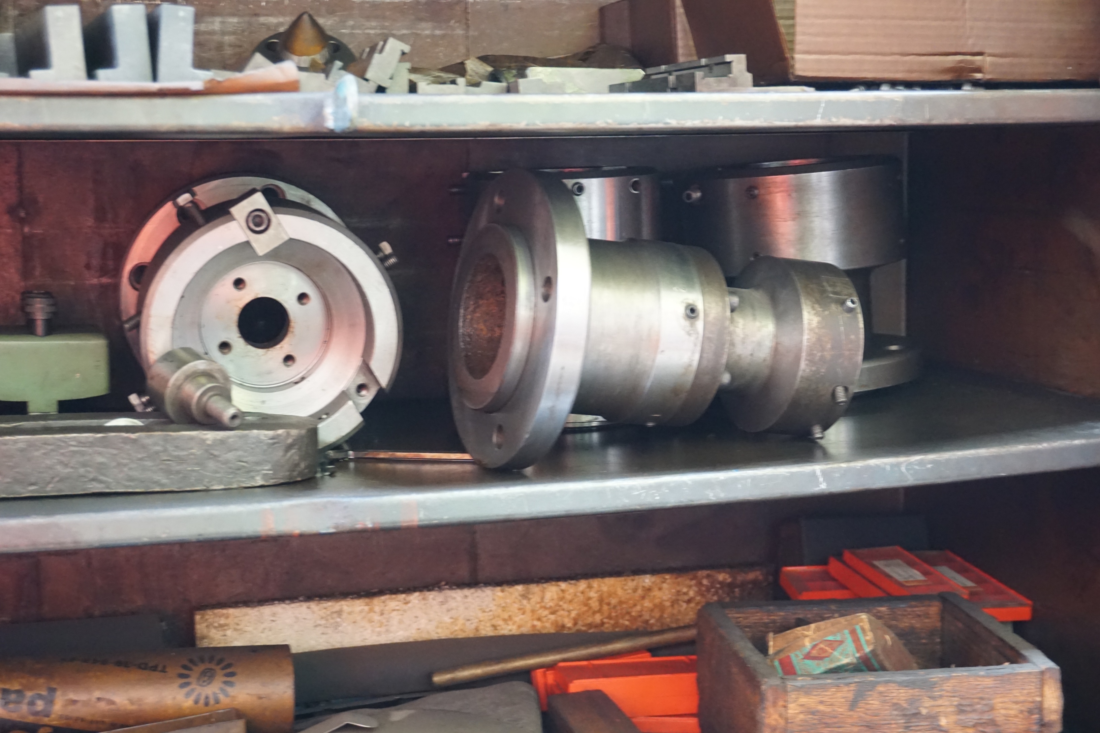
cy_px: 366
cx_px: 550
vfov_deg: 24.4
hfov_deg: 35.9
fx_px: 1696
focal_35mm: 56
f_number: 5.6
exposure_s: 1/3
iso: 3200
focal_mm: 37
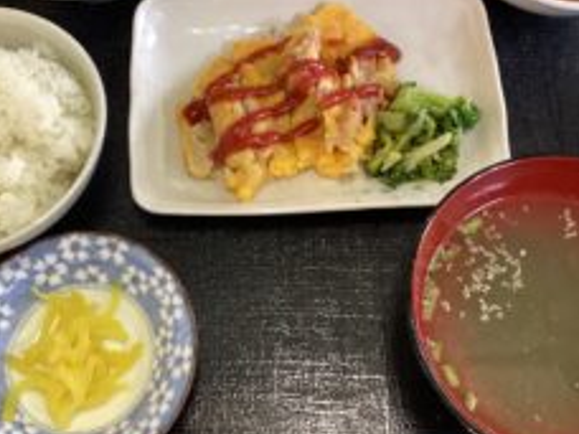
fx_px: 853
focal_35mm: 51
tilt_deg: -65.2
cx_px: 263
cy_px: 128
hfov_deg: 37.5
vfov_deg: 28.3
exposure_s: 1/40
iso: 320
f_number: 2.4
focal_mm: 3.3
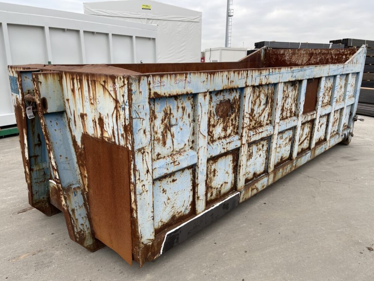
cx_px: 190
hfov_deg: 65.3
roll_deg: +0.2
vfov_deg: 51.4
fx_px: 292
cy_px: 142
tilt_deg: -15.0
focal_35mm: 27
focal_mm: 5.1
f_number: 1.6
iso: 32
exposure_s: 1/413
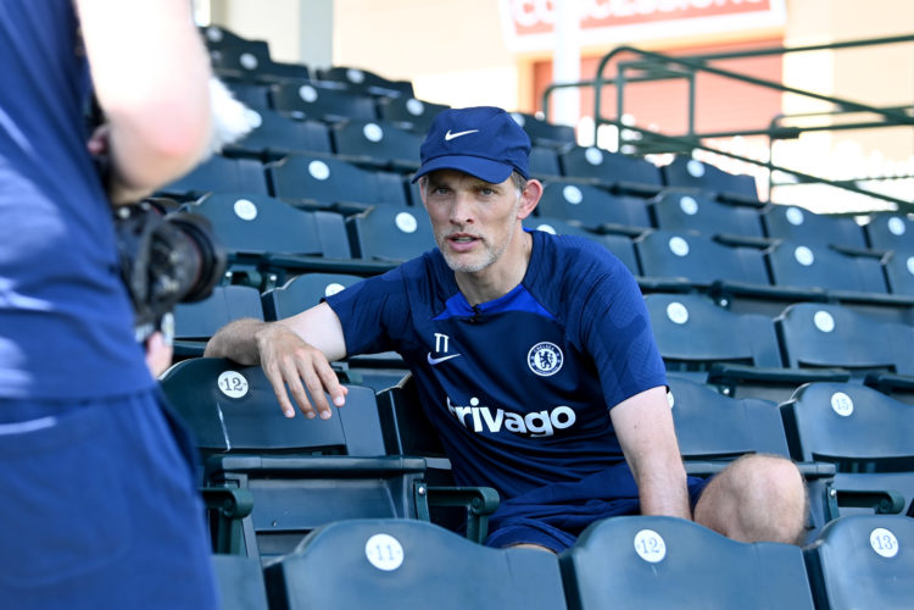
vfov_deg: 14.9
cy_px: 305
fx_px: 2336
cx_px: 457
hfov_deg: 22.1
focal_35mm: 92
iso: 400
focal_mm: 92
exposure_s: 1/500
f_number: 4
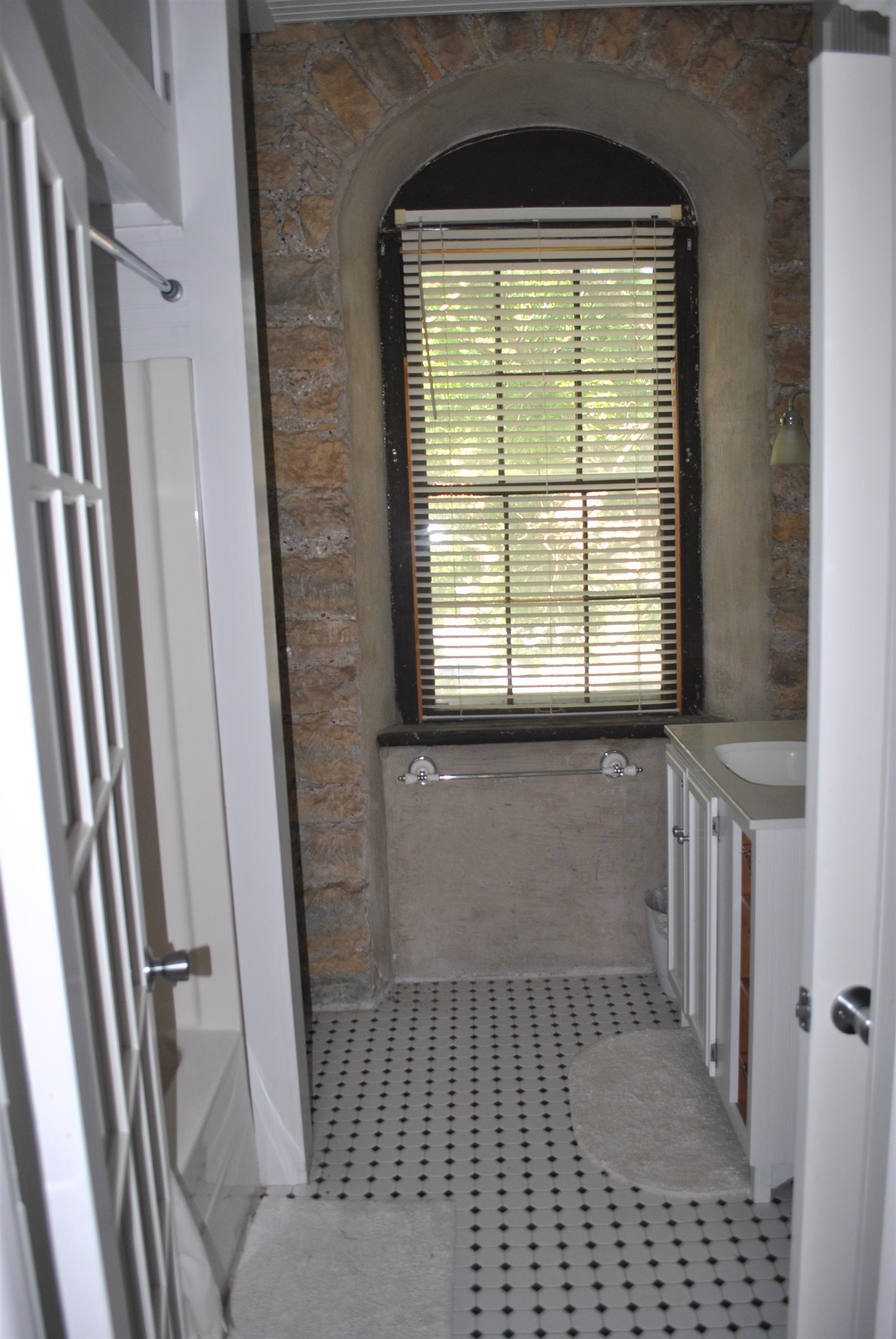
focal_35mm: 27
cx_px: 448
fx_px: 1005
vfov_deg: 67.3
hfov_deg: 48.0
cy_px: 670
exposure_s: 1/60
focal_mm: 18
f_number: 3.5
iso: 200
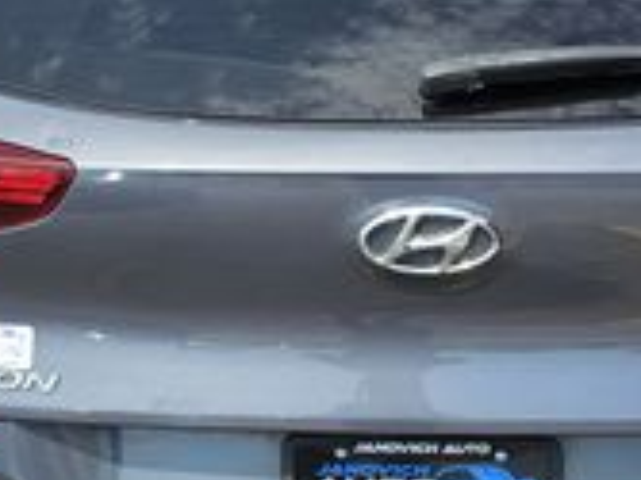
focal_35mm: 88
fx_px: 1628
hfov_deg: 22.3
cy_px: 288
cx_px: 311
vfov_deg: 16.7
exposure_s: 1/548
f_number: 1.7
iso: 10
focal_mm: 6.3
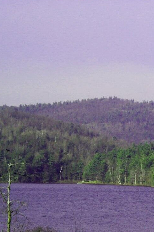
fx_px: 1297
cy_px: 118
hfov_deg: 6.8
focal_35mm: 202
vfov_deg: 10.2
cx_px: 144
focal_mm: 28.19
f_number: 8
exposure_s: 1/180
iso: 64
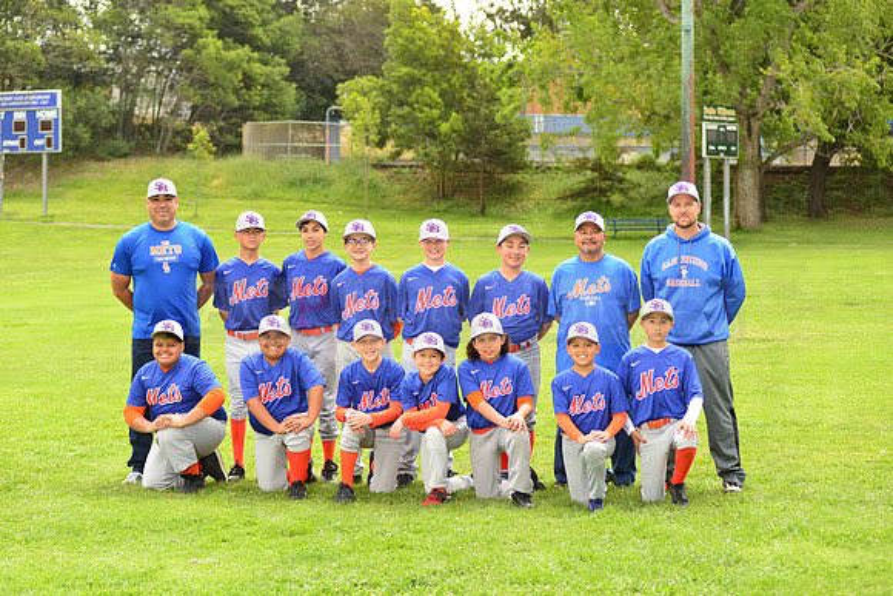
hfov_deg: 25.4
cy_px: 298
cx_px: 446
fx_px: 1985
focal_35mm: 80
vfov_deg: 17.1
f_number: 5
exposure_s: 1/250
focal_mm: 80
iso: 125
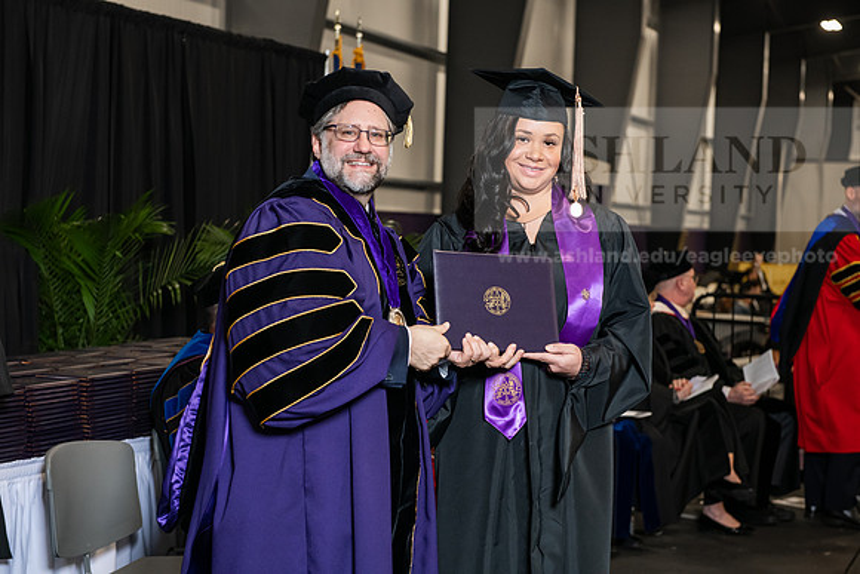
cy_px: 287
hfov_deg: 28.8
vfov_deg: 19.5
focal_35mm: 70
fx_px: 1673
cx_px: 430
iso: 2000
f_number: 5
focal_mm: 70
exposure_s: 1/200
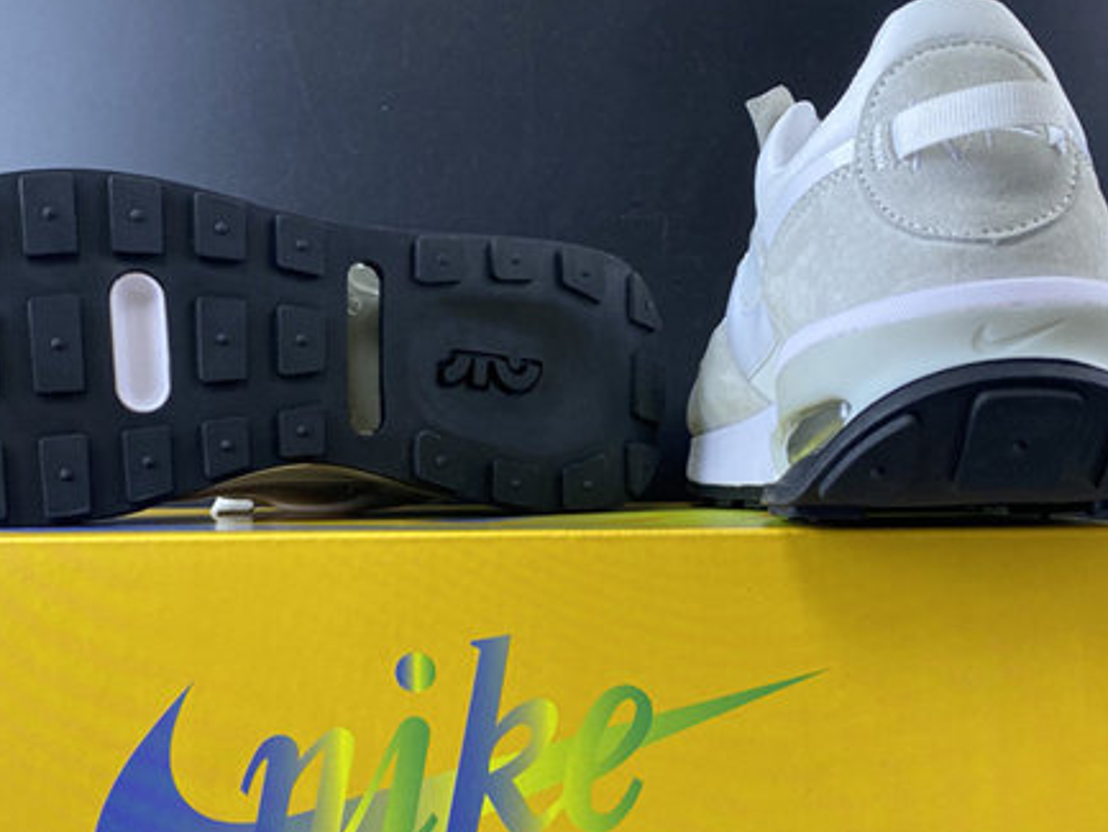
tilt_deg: +0.0
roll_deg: +0.8
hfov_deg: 44.7
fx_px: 1345
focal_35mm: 42
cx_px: 476
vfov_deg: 34.3
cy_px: 498
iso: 125
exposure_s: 1/100
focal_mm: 4.25
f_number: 1.8
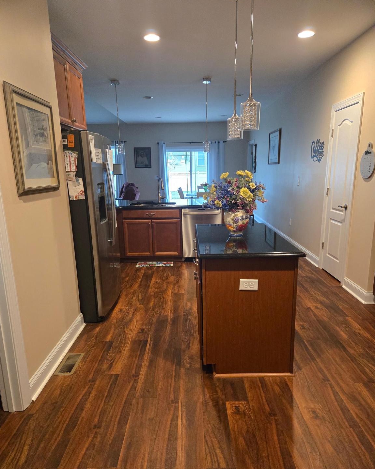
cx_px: 187
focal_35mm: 24
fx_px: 333
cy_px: 248
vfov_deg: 70.2
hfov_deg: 58.8
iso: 1000
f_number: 1.8
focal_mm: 5.4
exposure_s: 1/120
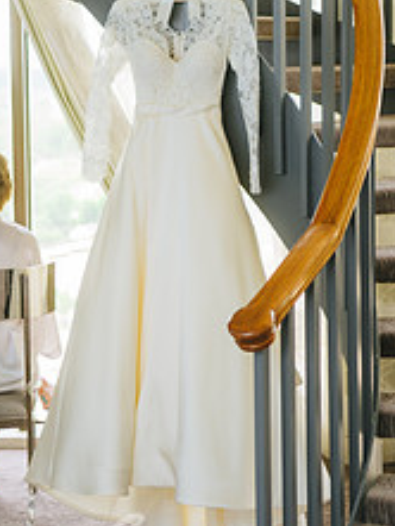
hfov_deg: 15.0
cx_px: 74
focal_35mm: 98
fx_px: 1490
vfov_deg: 19.9
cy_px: 145
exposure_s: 1/200
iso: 400
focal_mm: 50
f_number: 2.8
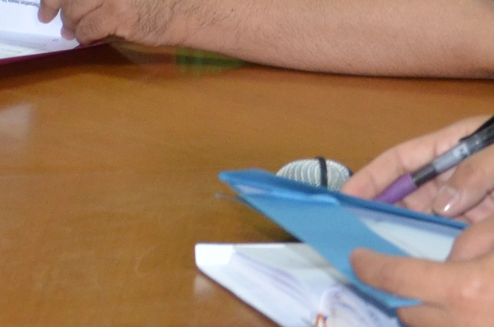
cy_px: -303
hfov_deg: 7.9
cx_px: 271
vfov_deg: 5.2
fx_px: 3560
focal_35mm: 260
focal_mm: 30
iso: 800
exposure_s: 1/60
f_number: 4.2
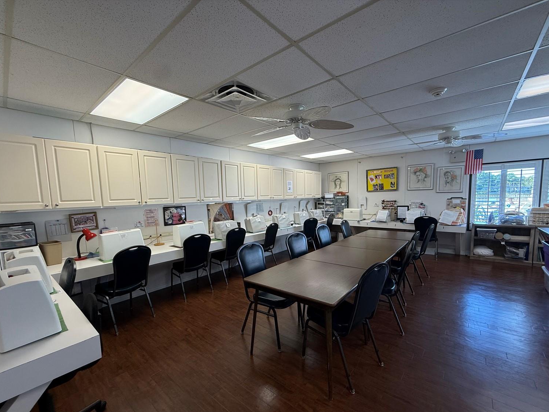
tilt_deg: -4.9
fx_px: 238
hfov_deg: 98.2
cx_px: 273
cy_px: 220
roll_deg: +1.5
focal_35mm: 15
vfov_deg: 81.6
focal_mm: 2.22
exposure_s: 1/120
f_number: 2.2
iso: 125
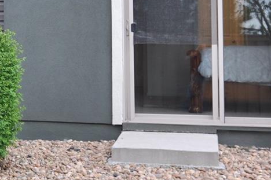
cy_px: 30
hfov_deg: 23.4
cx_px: -19
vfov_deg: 16.5
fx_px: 617
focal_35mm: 82
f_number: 5.6
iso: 200
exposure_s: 1/125
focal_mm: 16
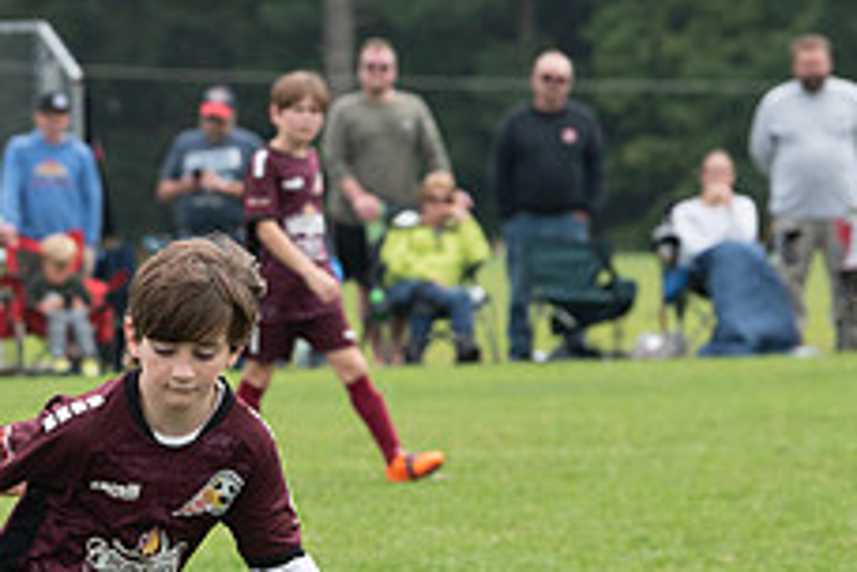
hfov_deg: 4.5
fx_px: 10878
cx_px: -116
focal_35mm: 457
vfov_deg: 3.0
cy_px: 682
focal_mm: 150
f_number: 6.3
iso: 400
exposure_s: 1/640
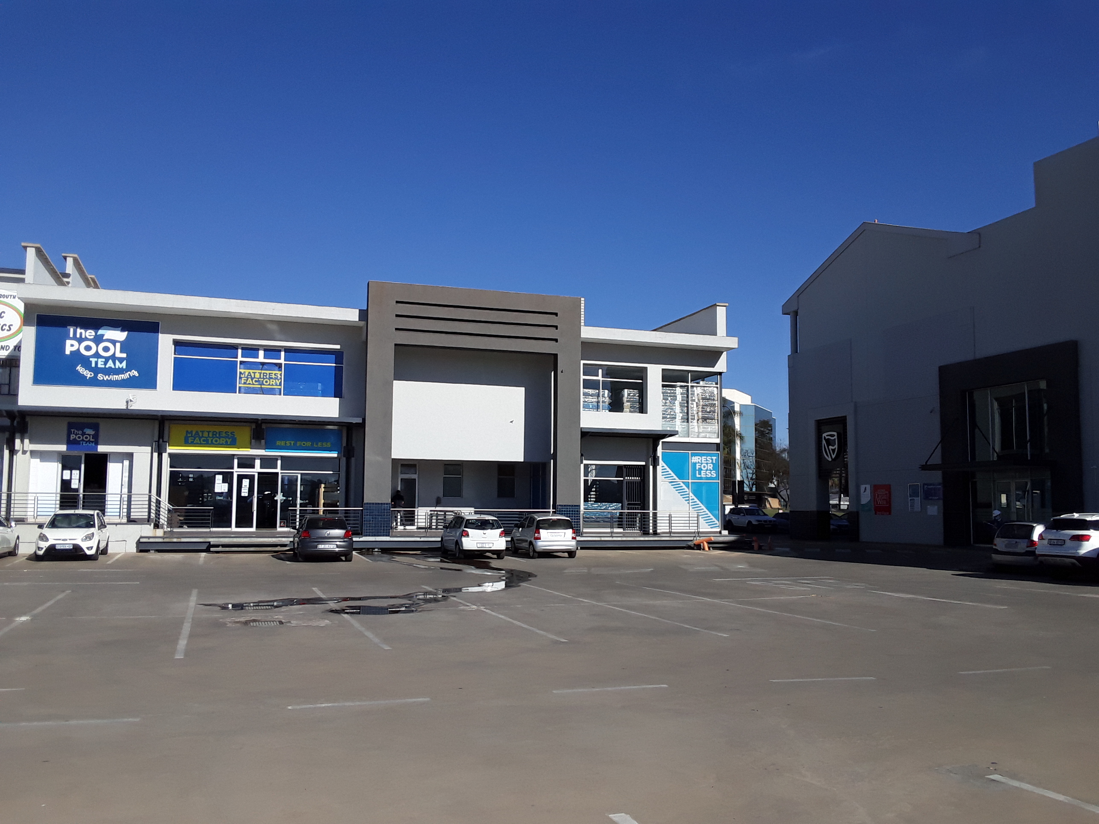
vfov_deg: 46.8
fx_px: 952
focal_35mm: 30
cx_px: 550
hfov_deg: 60.0
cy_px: 412
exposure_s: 1/2445
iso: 40
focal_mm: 2.2
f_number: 1.9
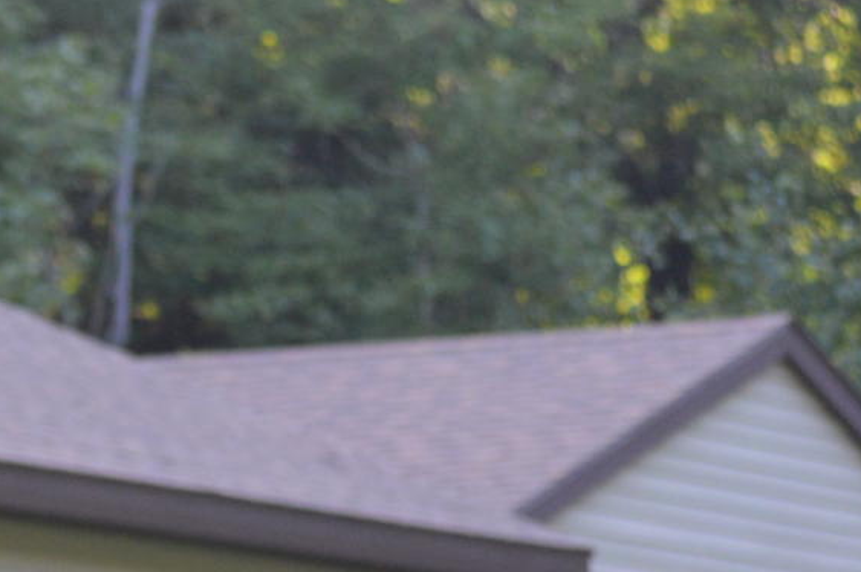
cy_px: 763
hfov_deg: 7.0
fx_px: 6880
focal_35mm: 288
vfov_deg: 4.7
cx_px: -526
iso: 400
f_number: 5.6
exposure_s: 1/125
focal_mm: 36
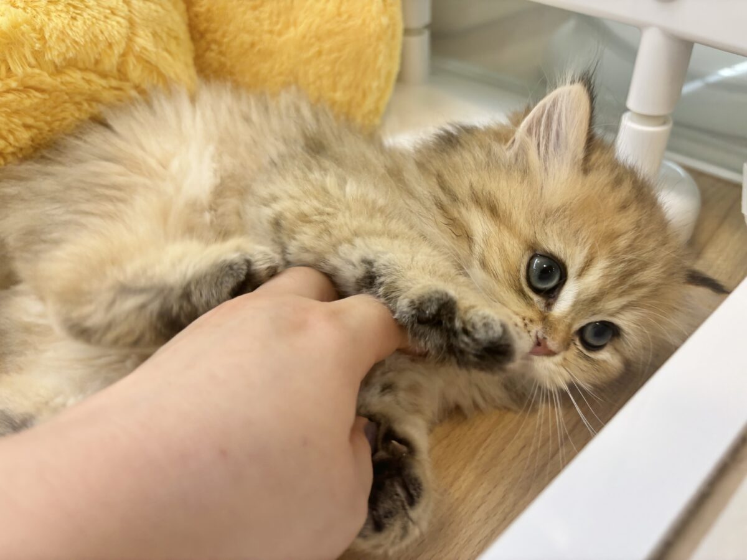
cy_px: 280
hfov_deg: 67.3
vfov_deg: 53.1
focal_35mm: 26
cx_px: 374
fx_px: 561
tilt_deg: -41.5
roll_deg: +1.6
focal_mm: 5.96
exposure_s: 1/100
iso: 80
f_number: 1.6
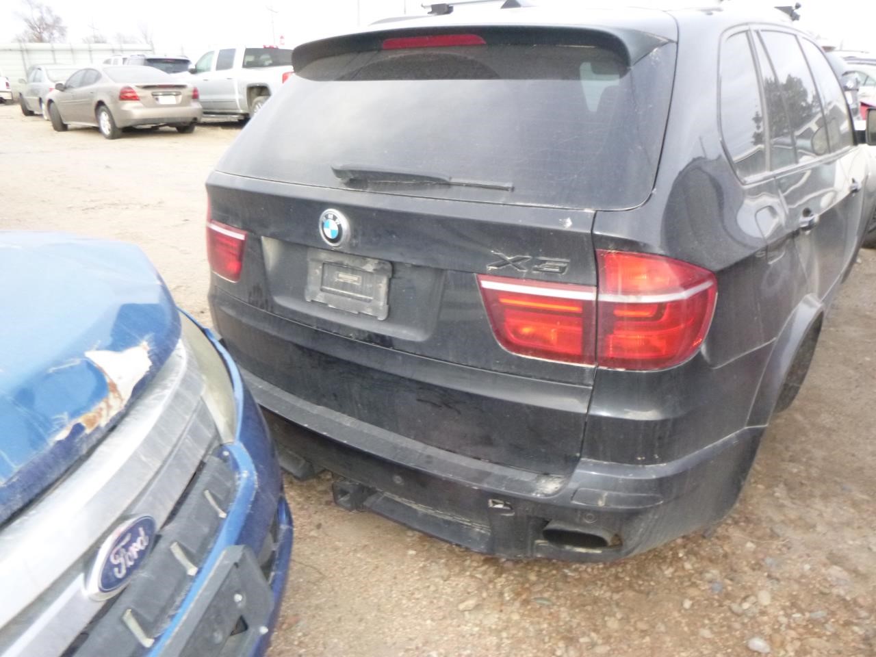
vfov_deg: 54.9
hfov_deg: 69.4
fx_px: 633
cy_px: 328
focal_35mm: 25
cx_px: 438
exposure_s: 1/60
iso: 400
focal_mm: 4.5
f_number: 3.9
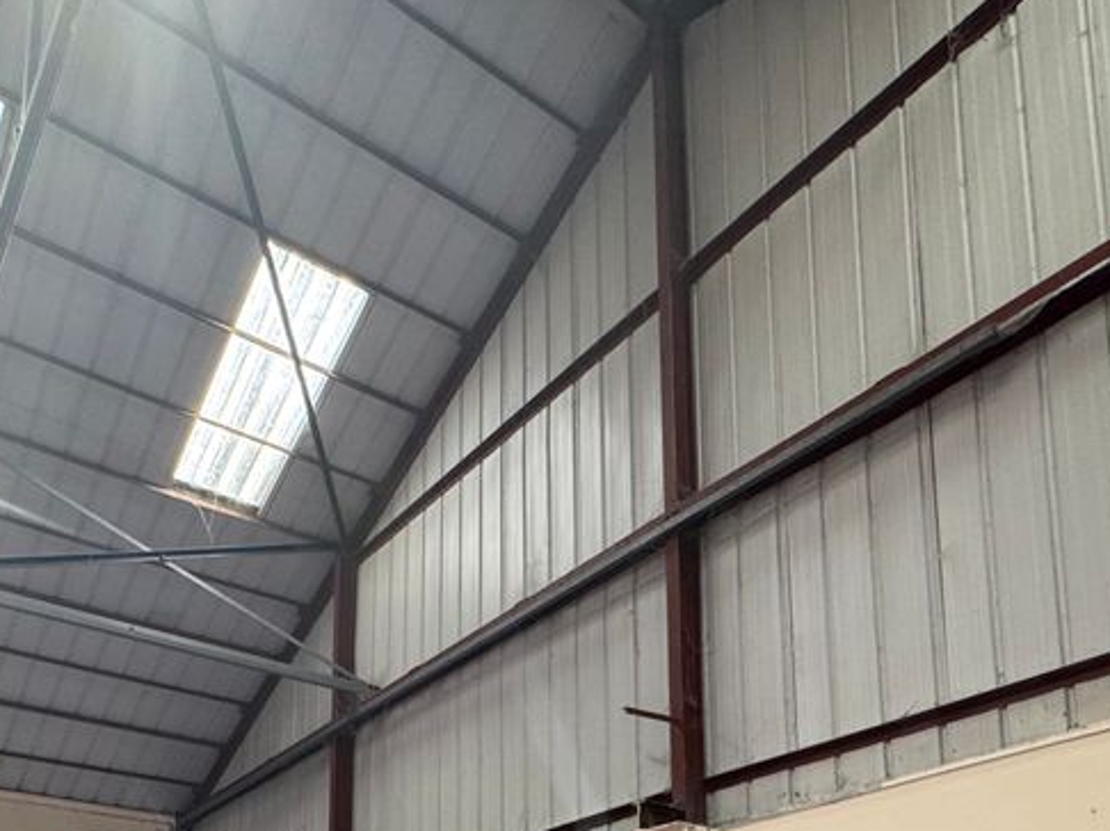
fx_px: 1026
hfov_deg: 56.8
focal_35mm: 32
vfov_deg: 36.5
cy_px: 939
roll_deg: +0.5
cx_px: 509
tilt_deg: +8.9
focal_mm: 2.22
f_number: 2.2
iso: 200
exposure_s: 1/50
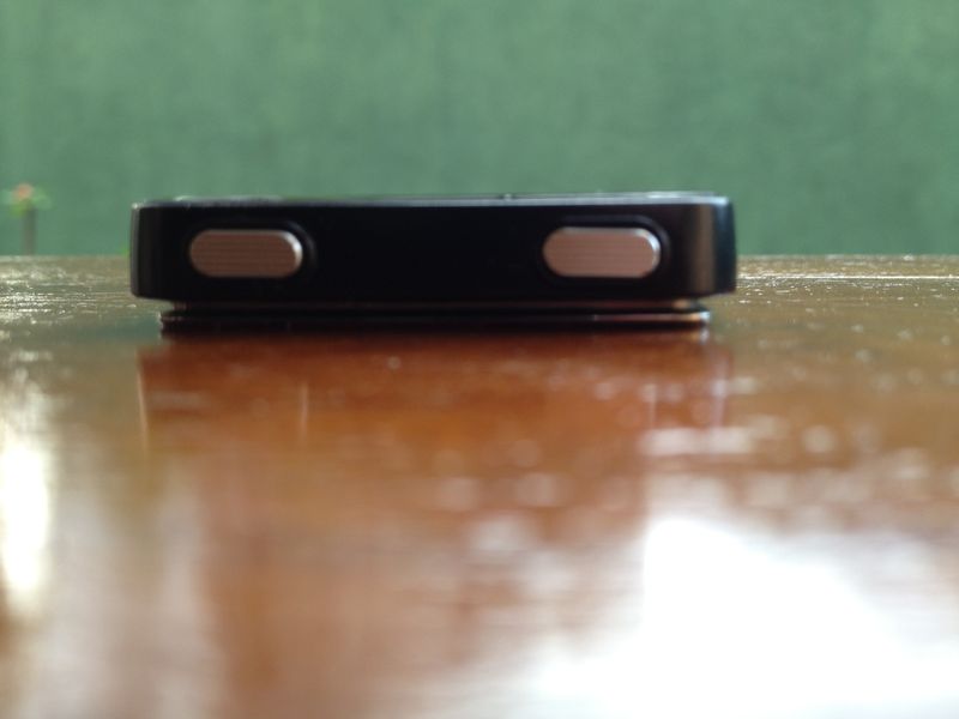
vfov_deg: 40.7
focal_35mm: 35
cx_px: 480
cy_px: 360
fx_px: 970
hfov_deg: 52.6
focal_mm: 4.28
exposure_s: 1/60
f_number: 2.4
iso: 50
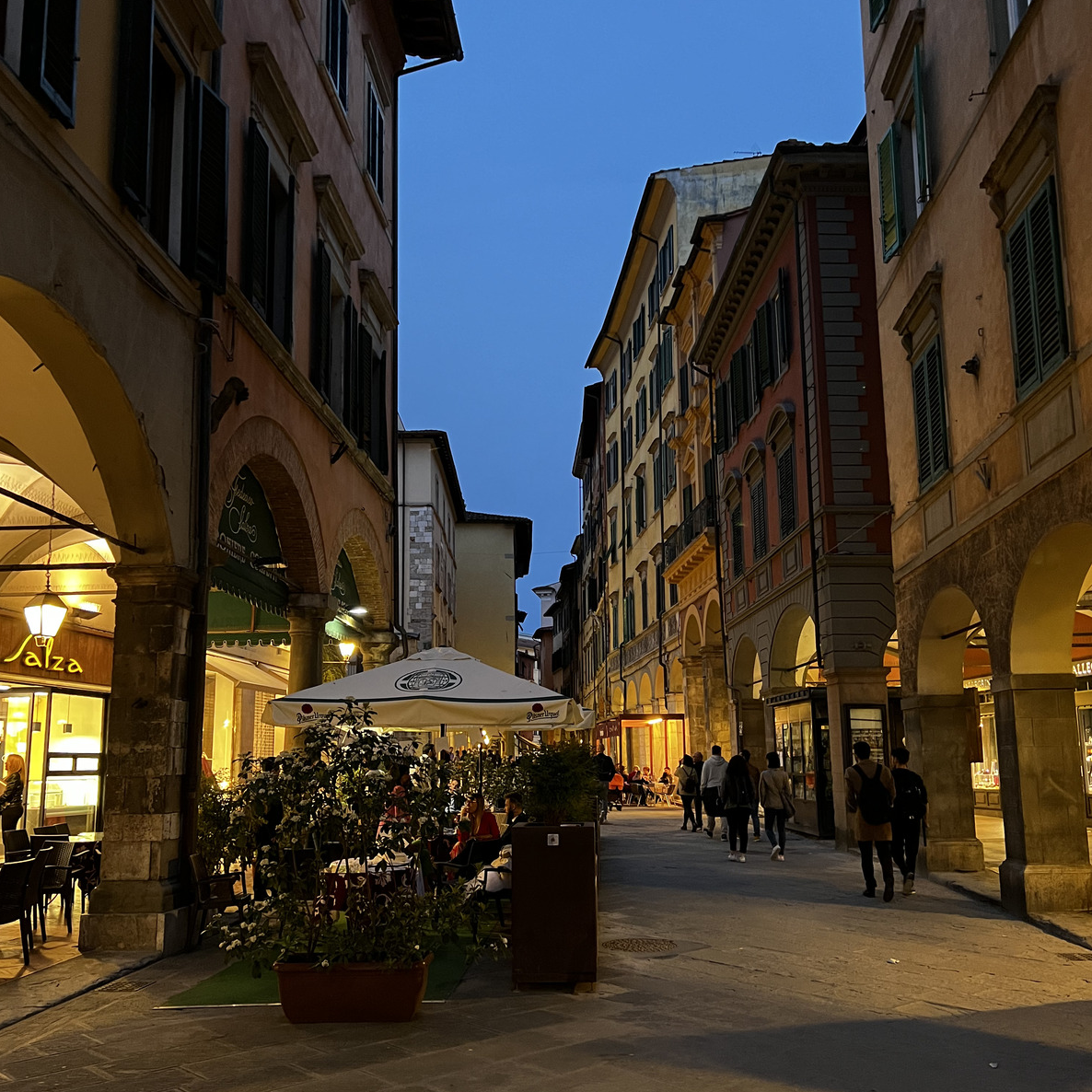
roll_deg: +0.4
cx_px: 549
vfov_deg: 52.5
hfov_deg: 52.5
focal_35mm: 31
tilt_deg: +9.7
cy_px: 583
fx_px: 1106
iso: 500
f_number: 1.5
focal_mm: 5.7
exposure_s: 1/33
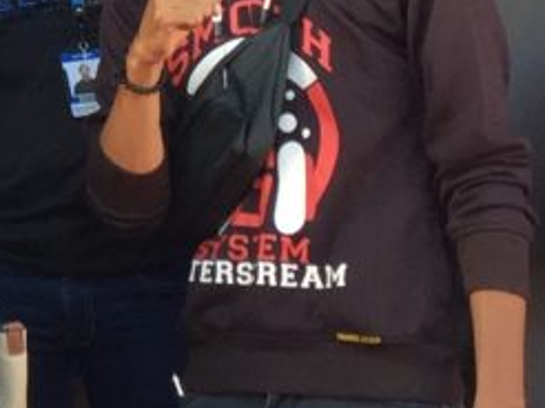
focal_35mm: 189
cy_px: -131
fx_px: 2973
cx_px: -718
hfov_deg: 9.4
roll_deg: -0.3
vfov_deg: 7.7
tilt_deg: +8.0
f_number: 2.2
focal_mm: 4.15
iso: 40
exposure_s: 1/100
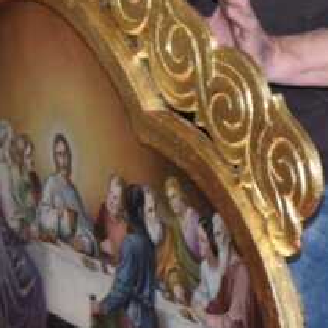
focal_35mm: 225
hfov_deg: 7.7
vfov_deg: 7.7
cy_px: -1
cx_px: 425
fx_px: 2412
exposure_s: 1/60
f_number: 4.8
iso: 1250
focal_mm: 36
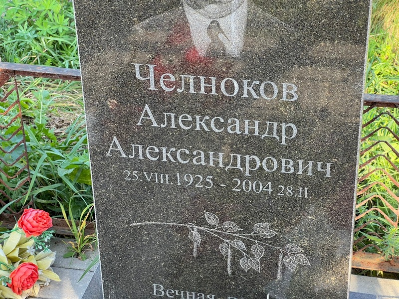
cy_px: 150
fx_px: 888
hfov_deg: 25.3
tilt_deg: -31.0
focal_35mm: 77
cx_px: 200
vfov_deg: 19.1
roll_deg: +2.1
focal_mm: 9
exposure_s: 1/99
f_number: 2.8
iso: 80
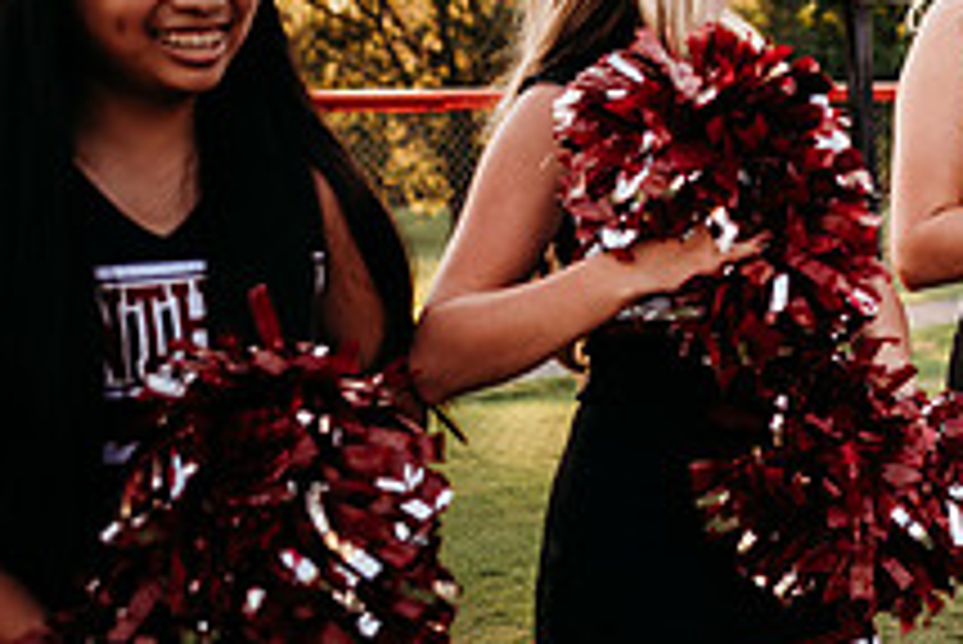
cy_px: 232
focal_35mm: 65
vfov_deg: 20.9
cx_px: 1138
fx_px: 1740
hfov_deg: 27.4
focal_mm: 24
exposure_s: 1/500
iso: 125
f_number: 2
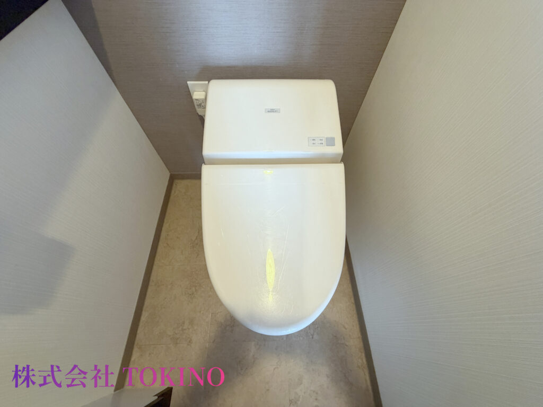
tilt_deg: -59.4
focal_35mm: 14
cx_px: 272
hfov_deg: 102.1
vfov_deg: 85.7
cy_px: 204
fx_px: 220
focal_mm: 2.22
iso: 320
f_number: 2.2
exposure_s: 1/60
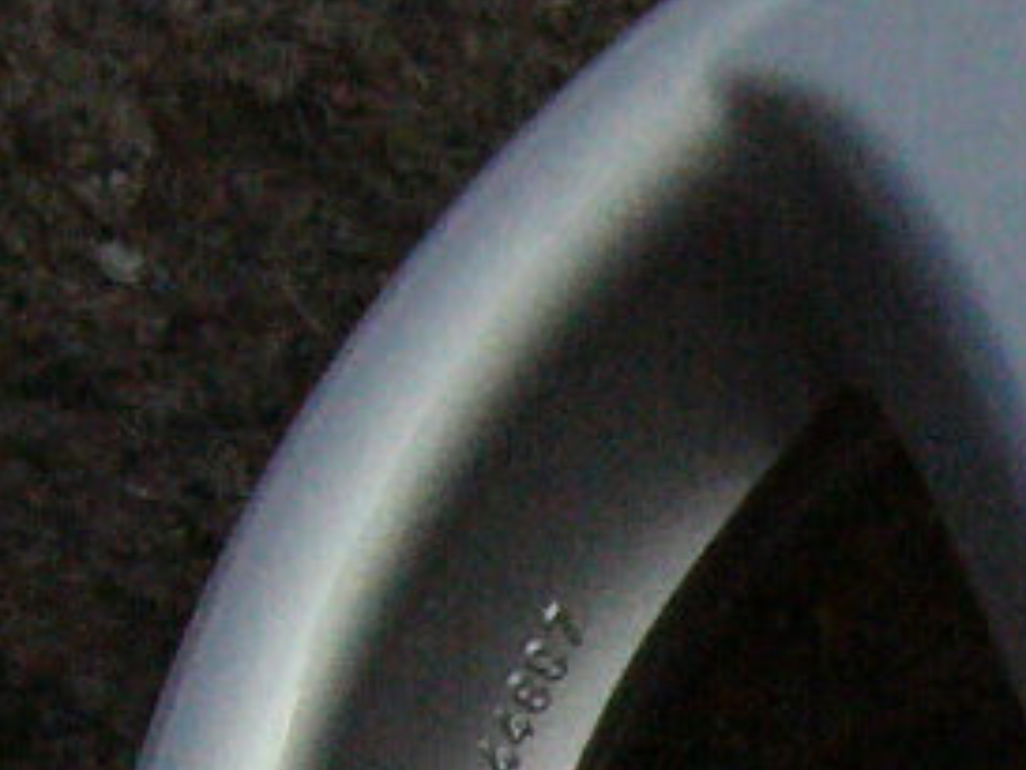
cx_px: 1650
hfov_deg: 11.4
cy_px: 1311
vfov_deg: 8.7
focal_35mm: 164
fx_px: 4863
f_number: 5.6
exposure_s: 1/1300
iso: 400
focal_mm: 5.8
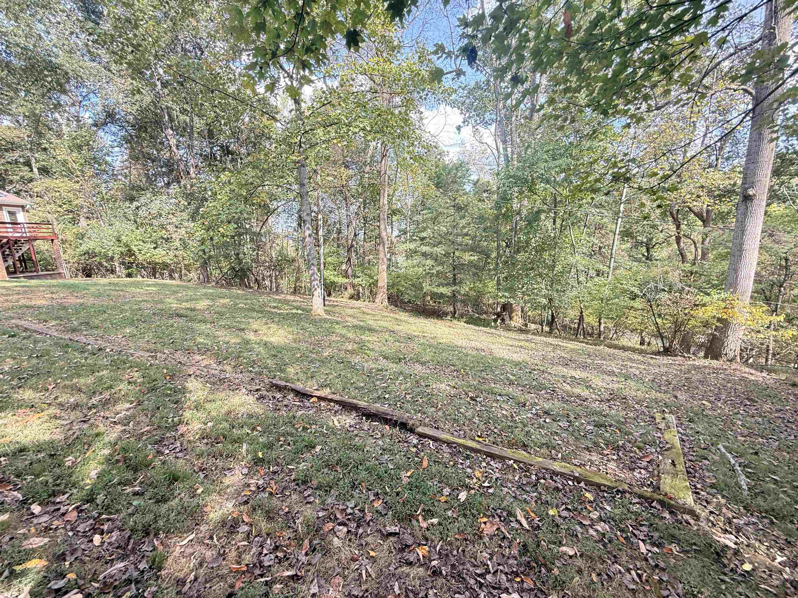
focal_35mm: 14
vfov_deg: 85.7
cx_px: 399
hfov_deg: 102.1
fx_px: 323
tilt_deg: -12.3
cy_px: 299
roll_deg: +2.0
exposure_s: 1/113
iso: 64
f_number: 2.2
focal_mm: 2.22
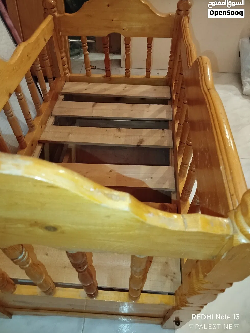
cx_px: 121
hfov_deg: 54.9
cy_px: 167
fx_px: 241
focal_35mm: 25
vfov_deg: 69.4
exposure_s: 1/20
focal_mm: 5.31
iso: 640
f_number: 1.7
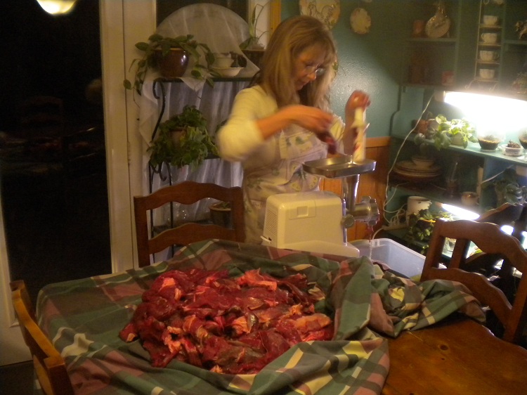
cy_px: 198
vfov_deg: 40.7
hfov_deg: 52.6
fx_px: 533
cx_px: 264
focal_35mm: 35
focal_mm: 6.3
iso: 400
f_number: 3.1
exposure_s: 1/21
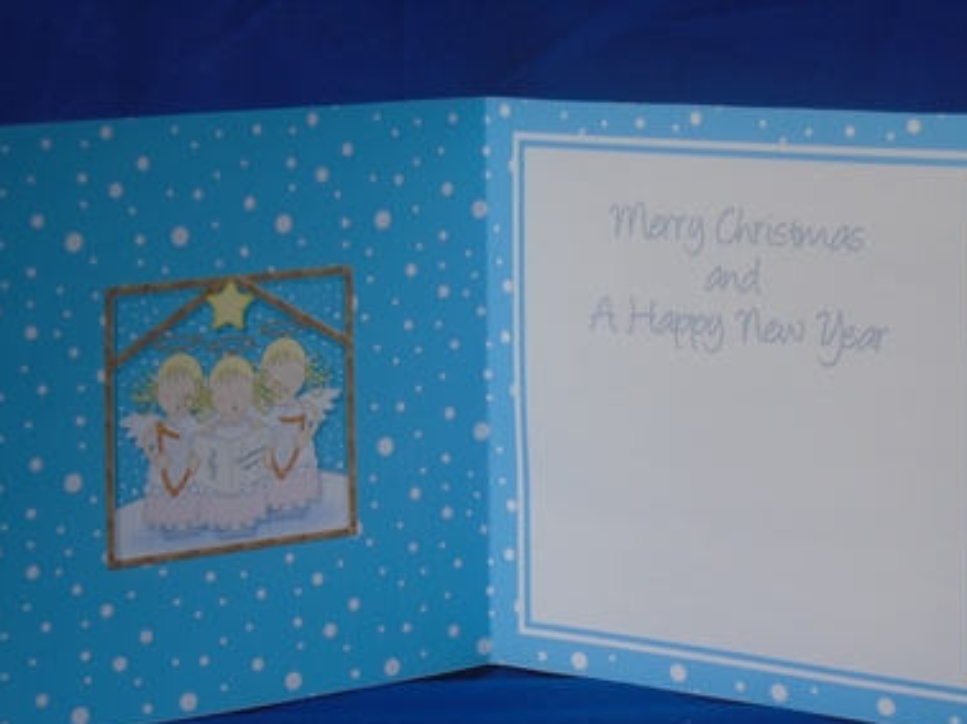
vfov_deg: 15.7
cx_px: 489
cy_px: 429
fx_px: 2624
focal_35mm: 94
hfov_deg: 20.9
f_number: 15.3
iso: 100
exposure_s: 1/320
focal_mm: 14
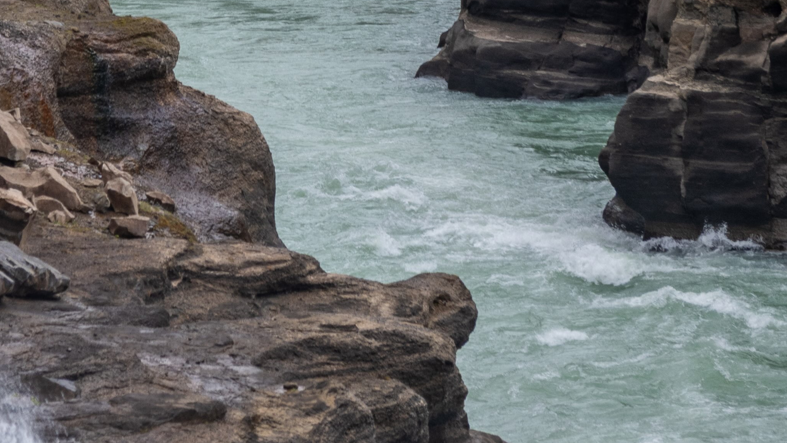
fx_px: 11915
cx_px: 226
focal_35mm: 571
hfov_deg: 3.8
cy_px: -221
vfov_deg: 2.1
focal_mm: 135
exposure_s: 1/200
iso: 64
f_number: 6.3
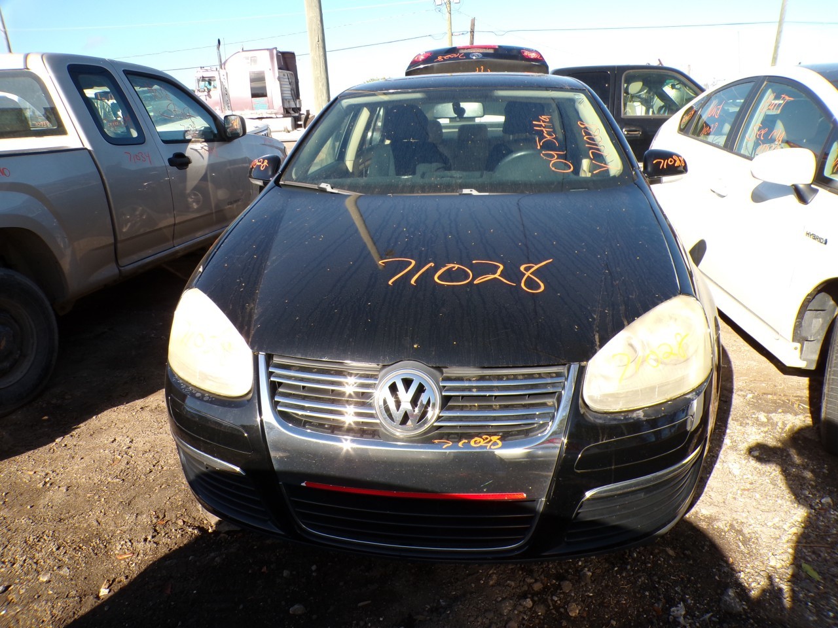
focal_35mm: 24
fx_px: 581
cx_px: 419
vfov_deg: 56.8
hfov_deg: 71.6
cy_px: 314
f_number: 4.4
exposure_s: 1/280
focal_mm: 4.3
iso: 100
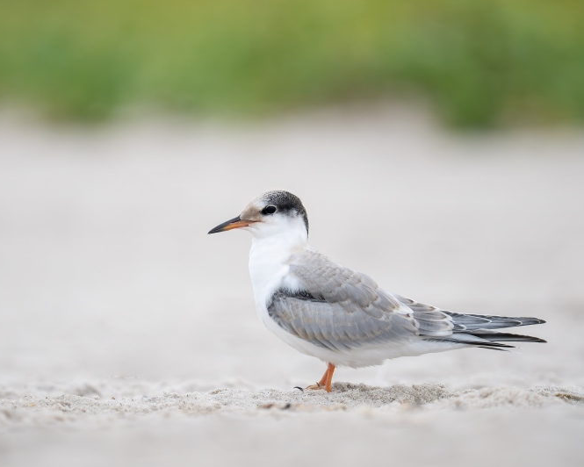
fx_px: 11719
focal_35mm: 678
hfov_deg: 2.9
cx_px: 256
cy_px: 234
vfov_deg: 2.3
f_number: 4.5
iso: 2000
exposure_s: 1/500
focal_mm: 400
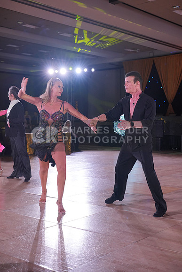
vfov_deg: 39.6
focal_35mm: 50
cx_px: 91
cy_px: 136
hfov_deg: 27.0
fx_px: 379
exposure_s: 1/400
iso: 1250
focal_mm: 50
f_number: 4
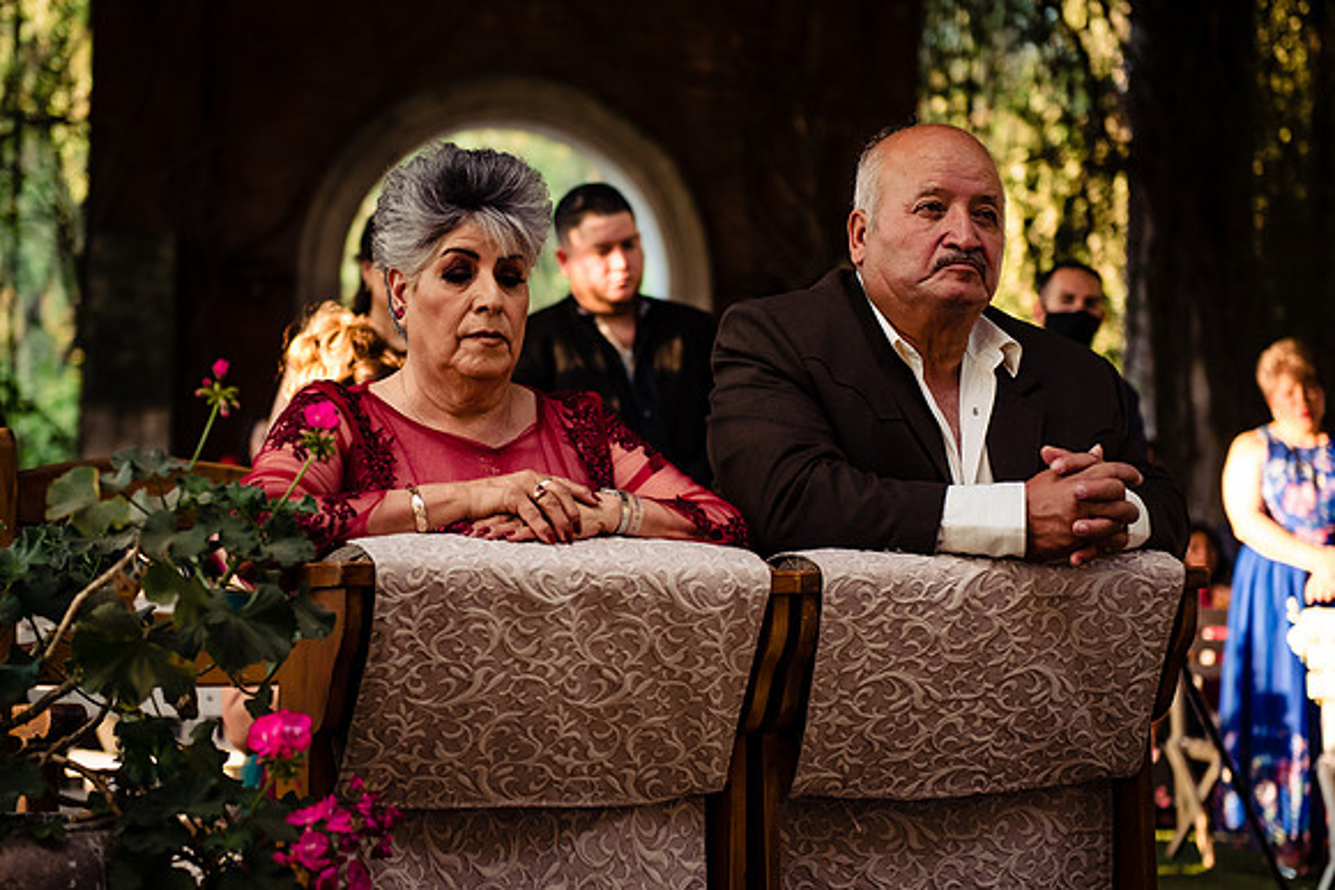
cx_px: 616
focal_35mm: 86
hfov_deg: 23.6
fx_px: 3197
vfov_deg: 15.9
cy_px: 429
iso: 800
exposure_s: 1/200
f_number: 2.8
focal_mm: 70
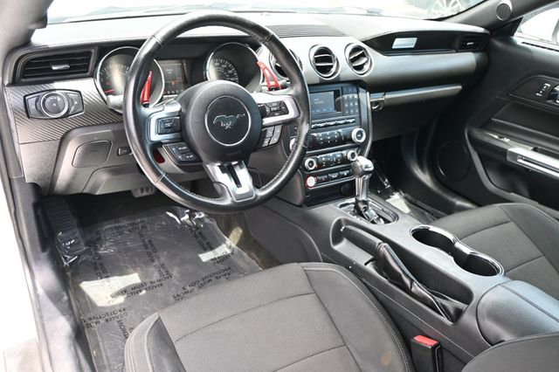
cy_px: 186
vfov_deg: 43.6
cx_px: 280
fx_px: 466
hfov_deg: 62.0
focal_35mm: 30
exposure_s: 1/125
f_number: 3.8
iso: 450
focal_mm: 20
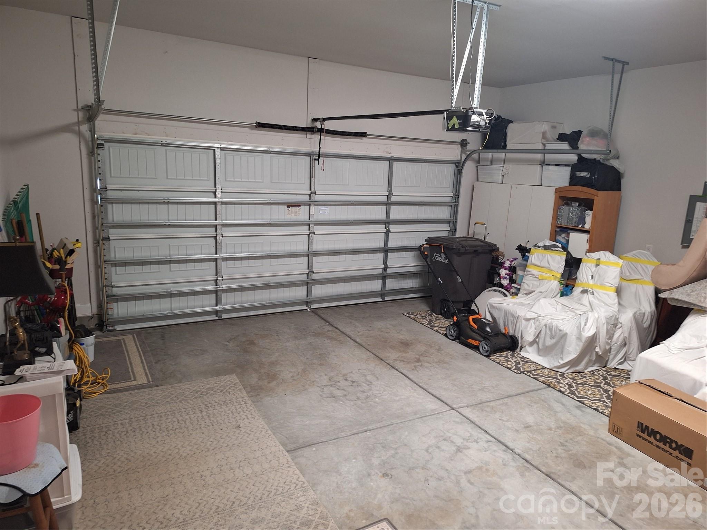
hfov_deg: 73.9
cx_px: 354
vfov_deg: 58.9
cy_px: 265
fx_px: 470
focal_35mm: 23
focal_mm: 5.54
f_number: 1.8
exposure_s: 1/24
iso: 250
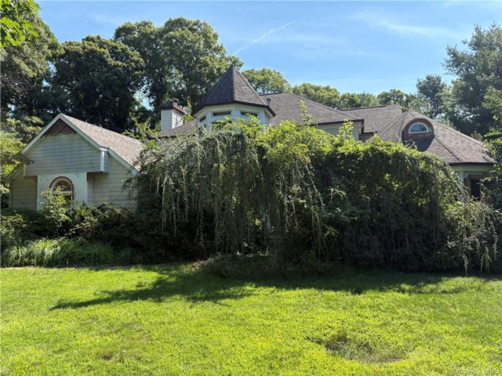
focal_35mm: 26
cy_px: 188
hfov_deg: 67.3
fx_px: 377
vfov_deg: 53.1
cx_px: 251
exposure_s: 1/1337
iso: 64
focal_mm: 5.96
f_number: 1.6
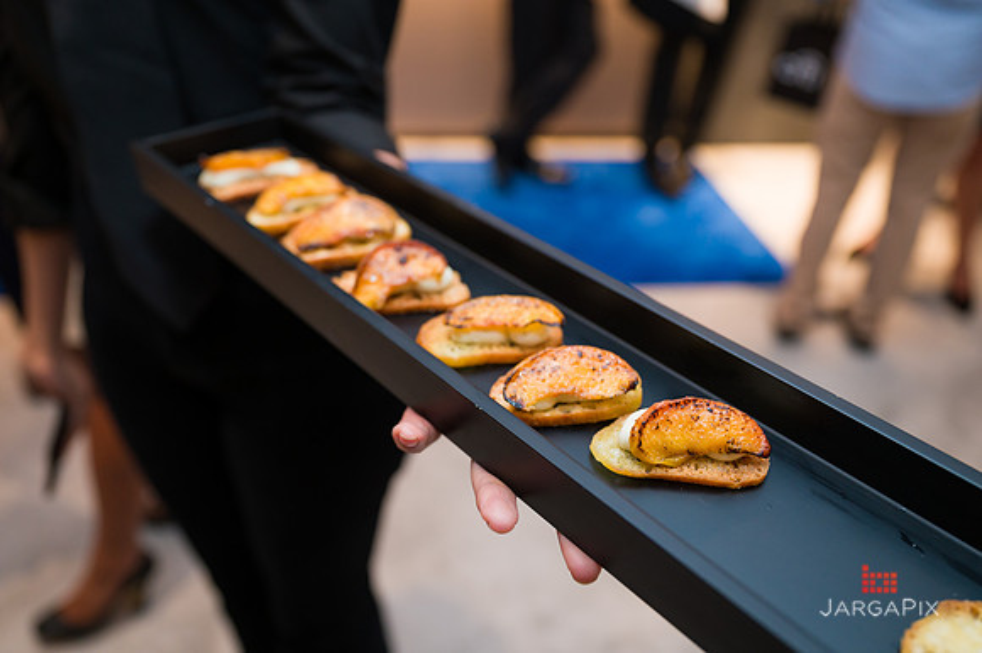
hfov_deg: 61.7
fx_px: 822
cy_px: 338
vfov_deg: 43.4
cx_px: 474
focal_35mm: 30
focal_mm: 29
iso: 800
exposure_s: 1/160
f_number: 3.2
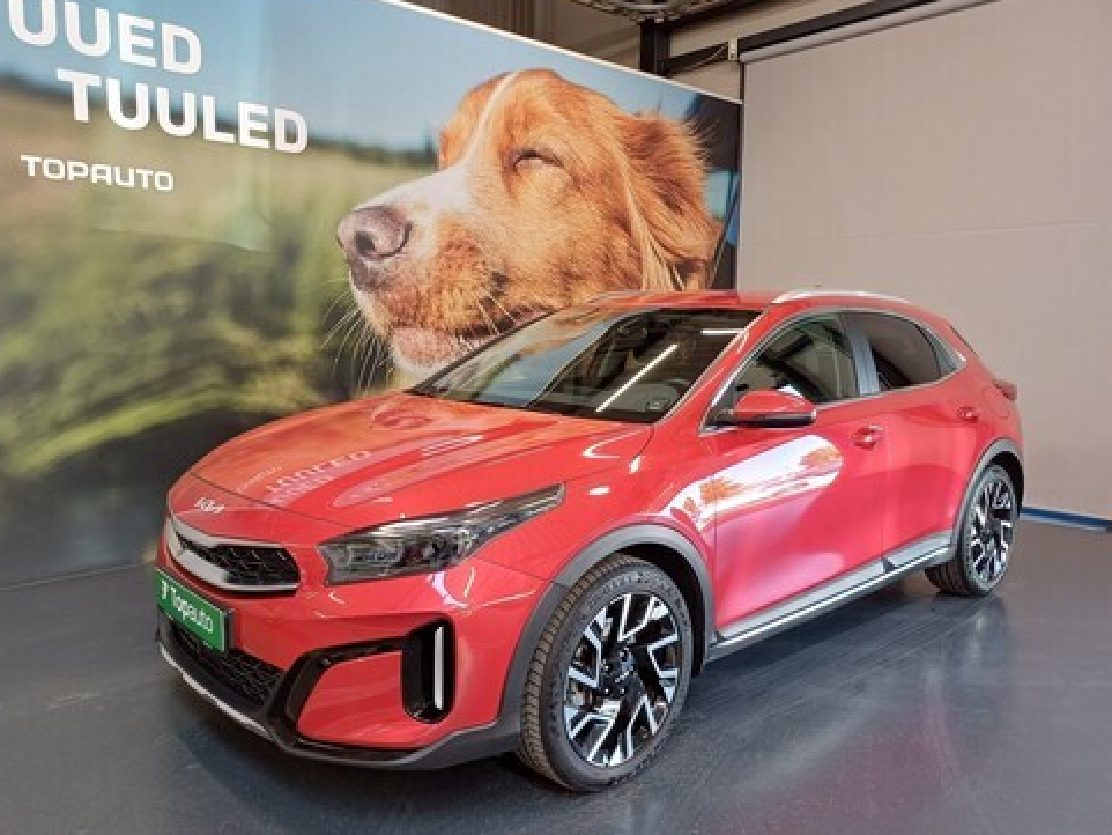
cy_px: 406
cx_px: 548
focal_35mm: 26
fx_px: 835
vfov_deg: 53.1
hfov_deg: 67.3
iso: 160
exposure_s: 1/50
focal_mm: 4.65
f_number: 1.8
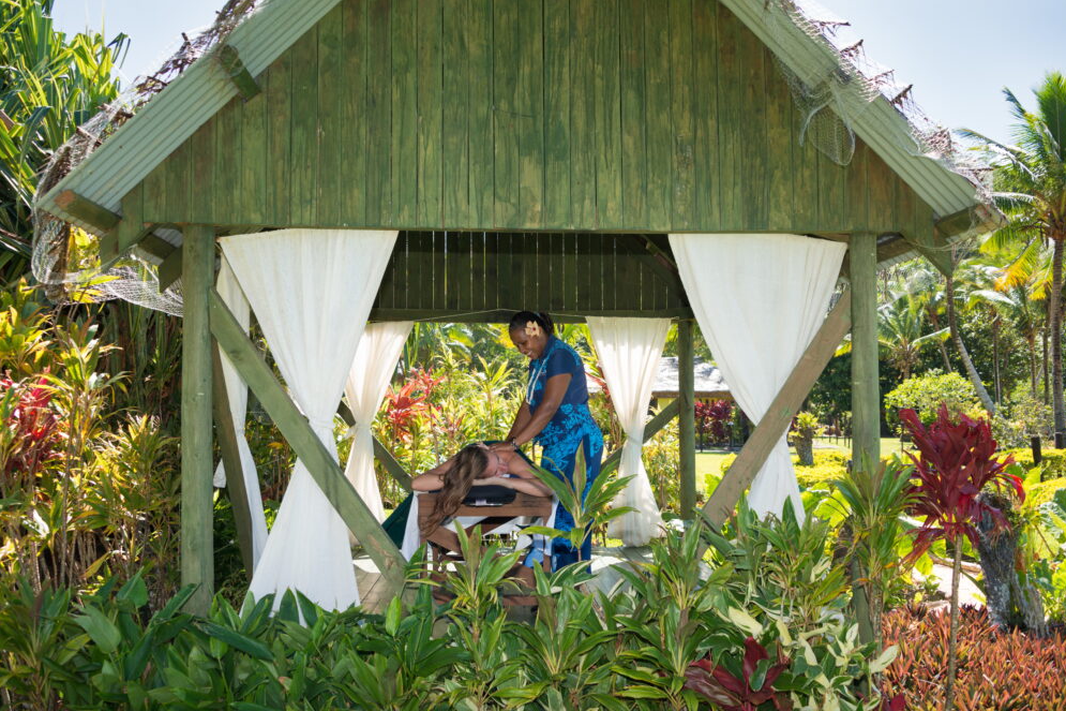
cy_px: 357
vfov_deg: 37.8
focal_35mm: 35
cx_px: 547
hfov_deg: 54.4
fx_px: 1036
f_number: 6.3
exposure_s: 1/160
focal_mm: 34
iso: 100
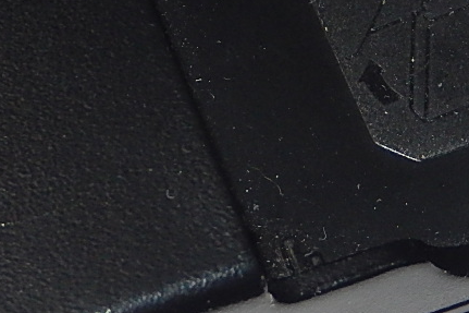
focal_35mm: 224
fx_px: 2917
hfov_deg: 9.2
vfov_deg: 6.1
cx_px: 111
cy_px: 47
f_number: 9.2
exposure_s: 1/30
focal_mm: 10.4
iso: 200
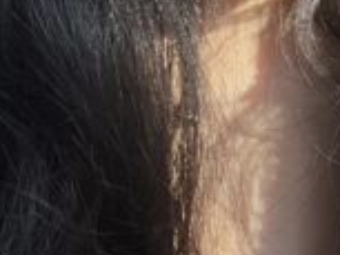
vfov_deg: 9.4
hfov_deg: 12.9
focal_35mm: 150
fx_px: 1474
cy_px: -213
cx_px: 360
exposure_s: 1/121
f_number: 2.2
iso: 32
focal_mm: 2.71
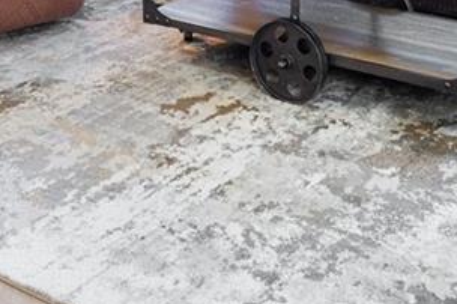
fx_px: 1002
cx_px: 132
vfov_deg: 14.3
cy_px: -307
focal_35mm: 79
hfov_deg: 25.5
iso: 400
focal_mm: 10
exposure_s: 1/25
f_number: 4.5
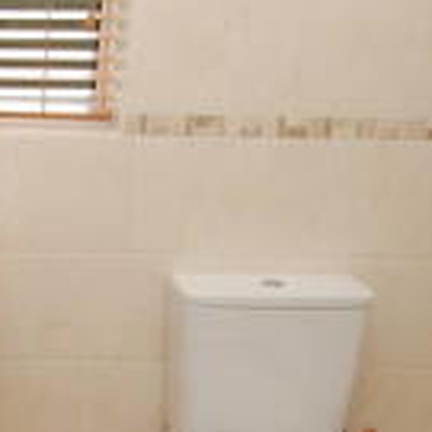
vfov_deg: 27.7
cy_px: 256
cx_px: -58
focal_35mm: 62
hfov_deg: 25.5
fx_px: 875
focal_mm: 10
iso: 400
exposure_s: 1/60
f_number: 4
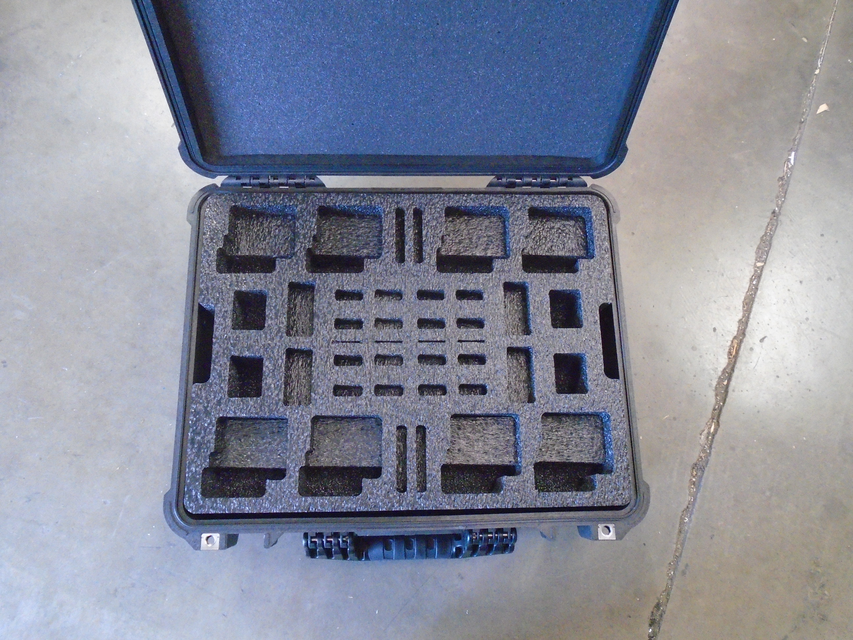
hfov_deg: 67.3
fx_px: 641
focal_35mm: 26
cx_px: 426
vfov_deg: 53.1
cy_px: 320
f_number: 3.2
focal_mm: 4.6
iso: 800
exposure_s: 1/40
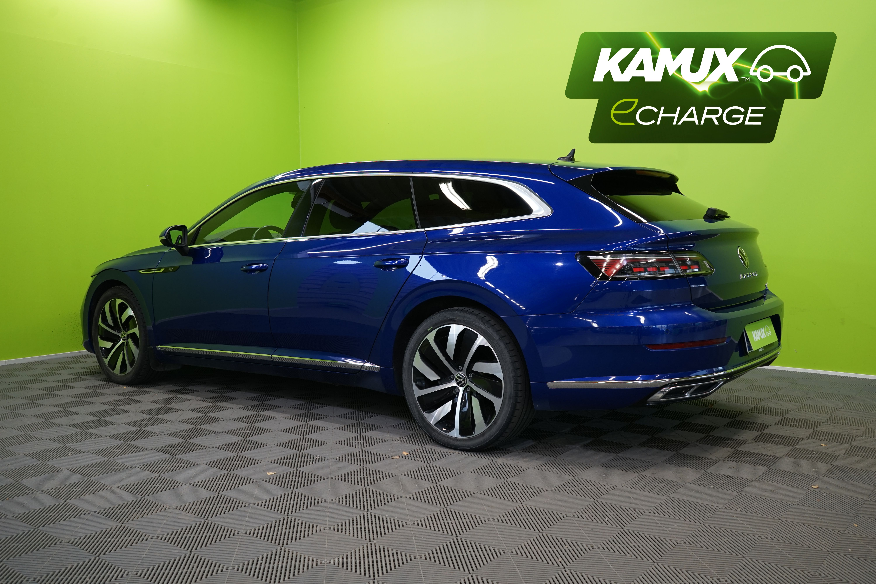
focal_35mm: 31
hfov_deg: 60.3
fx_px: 754
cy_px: 292
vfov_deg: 42.3
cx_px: 438
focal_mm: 31
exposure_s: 1/30
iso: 640
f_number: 6.3
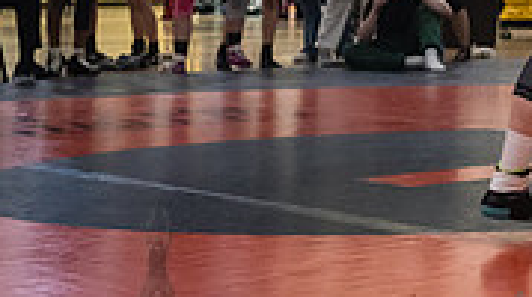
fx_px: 1915
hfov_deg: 14.8
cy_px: -229
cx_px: 767
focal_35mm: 136
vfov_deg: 8.5
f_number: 3.2
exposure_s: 1/500
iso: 5000
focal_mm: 35
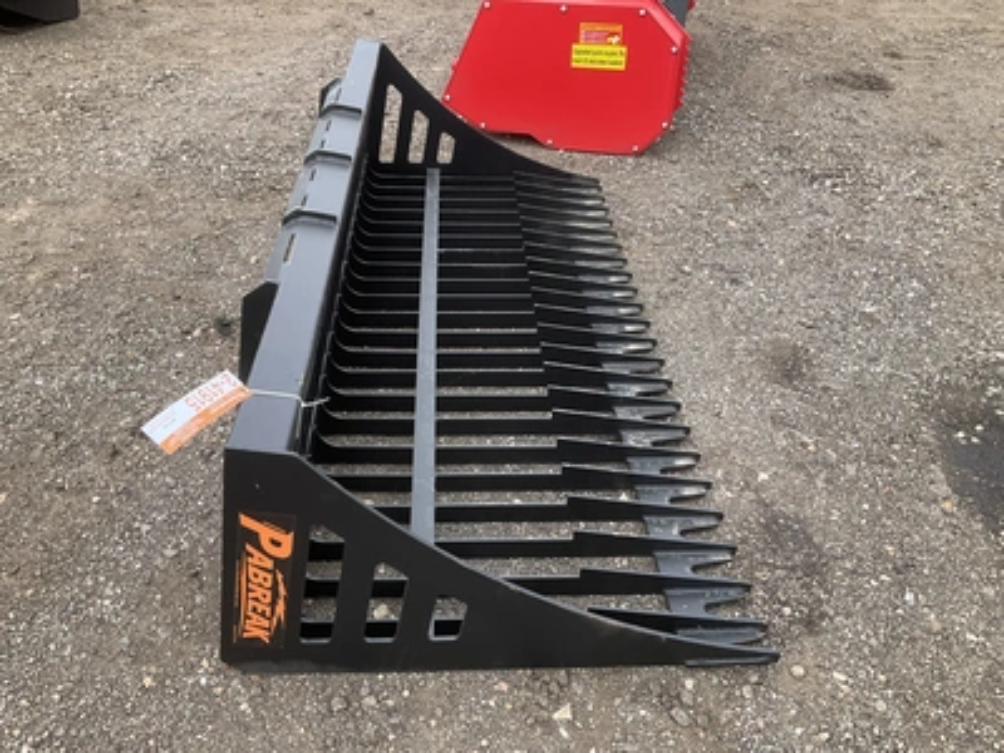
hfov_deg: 61.7
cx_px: 502
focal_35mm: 29
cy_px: 376
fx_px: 841
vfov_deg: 48.2
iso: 25
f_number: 1.8
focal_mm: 3
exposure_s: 1/351
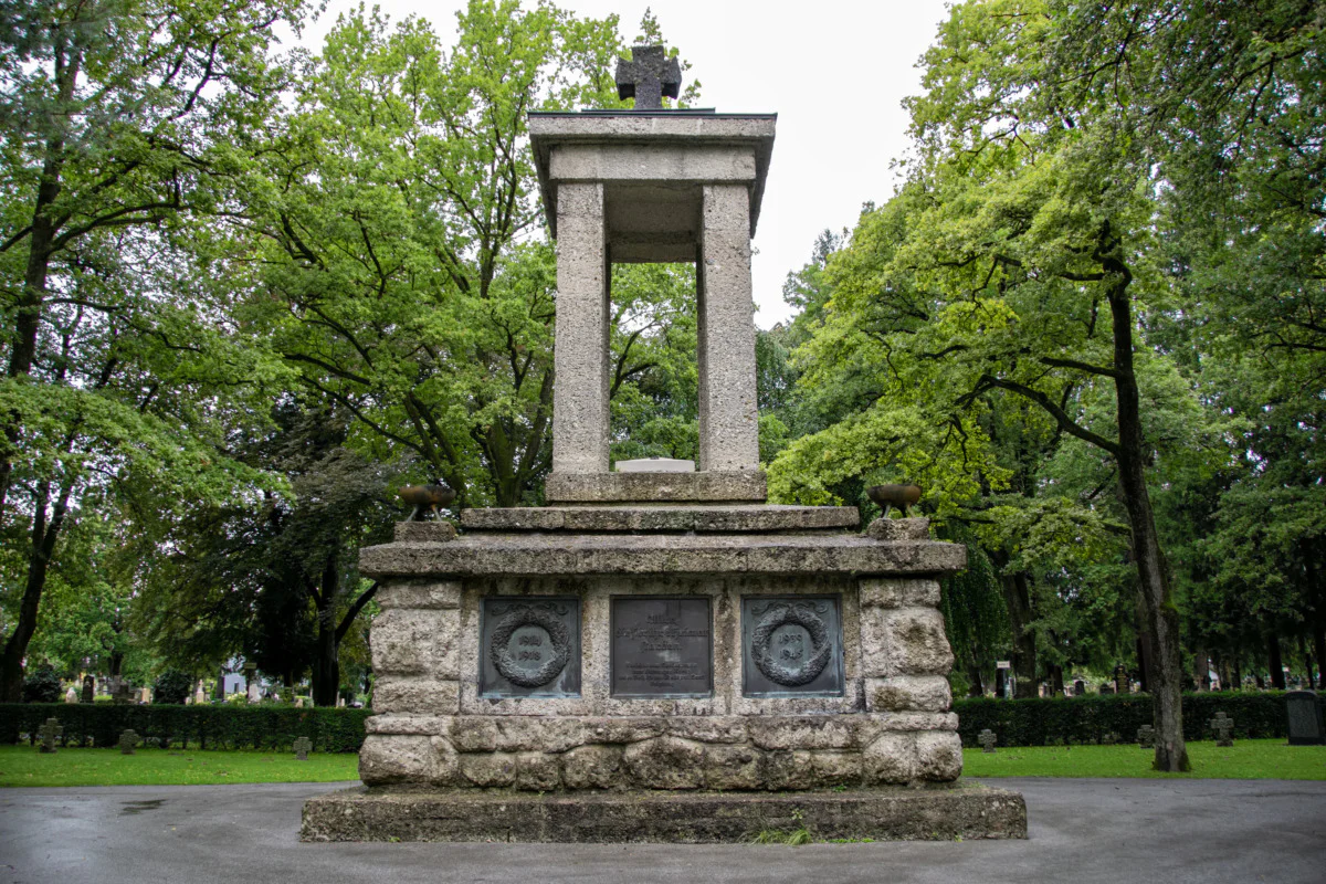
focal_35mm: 27
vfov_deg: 47.9
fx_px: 994
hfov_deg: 67.4
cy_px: 442
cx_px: 663
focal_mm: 18
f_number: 4.5
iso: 400
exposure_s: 1/80
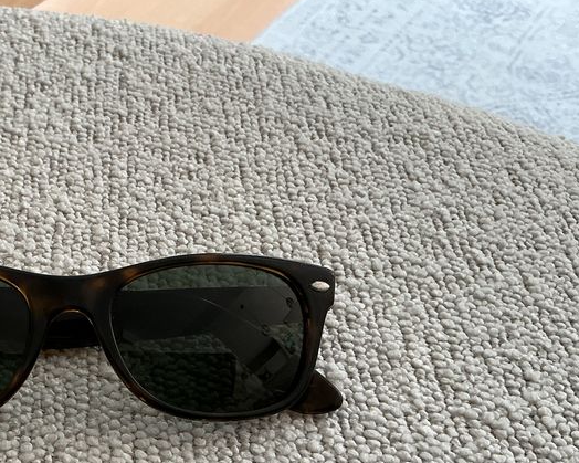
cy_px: 408
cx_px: 74
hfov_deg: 33.2
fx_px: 925
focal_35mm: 54
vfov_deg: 27.2
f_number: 1.8
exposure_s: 1/60
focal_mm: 3
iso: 64
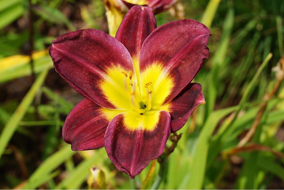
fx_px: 592
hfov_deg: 27.0
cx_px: 142
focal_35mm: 75
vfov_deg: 18.2
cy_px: 95
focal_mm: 50
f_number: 11
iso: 100
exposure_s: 1/160
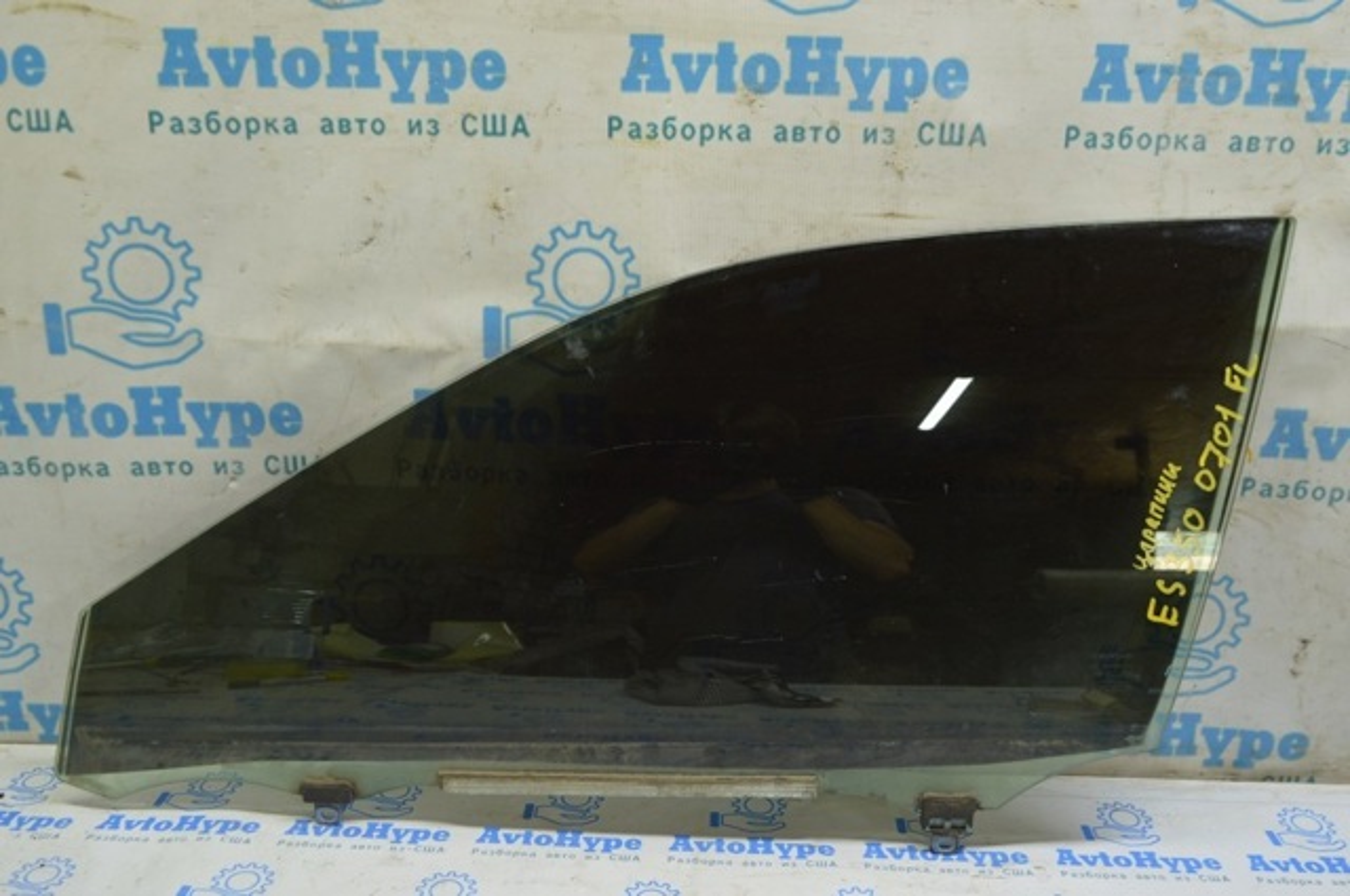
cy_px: 448
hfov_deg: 57.3
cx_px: 675
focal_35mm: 33
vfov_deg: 39.9
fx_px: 1236
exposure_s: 1/20
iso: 400
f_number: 5.6
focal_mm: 22
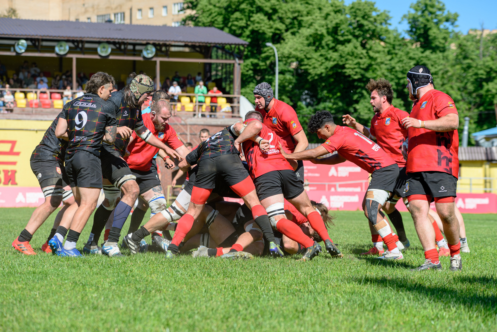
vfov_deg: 12.6
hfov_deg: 18.8
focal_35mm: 109
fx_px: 1504
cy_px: 166
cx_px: 258
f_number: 4
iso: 400
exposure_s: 1/4000
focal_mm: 105
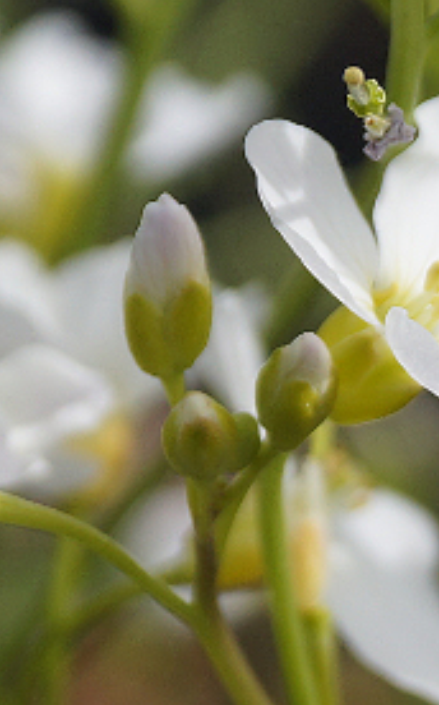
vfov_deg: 5.7
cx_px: 712
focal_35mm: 366
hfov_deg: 3.6
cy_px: 140
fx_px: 7025
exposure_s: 1/400
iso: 100
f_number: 7.1
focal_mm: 55
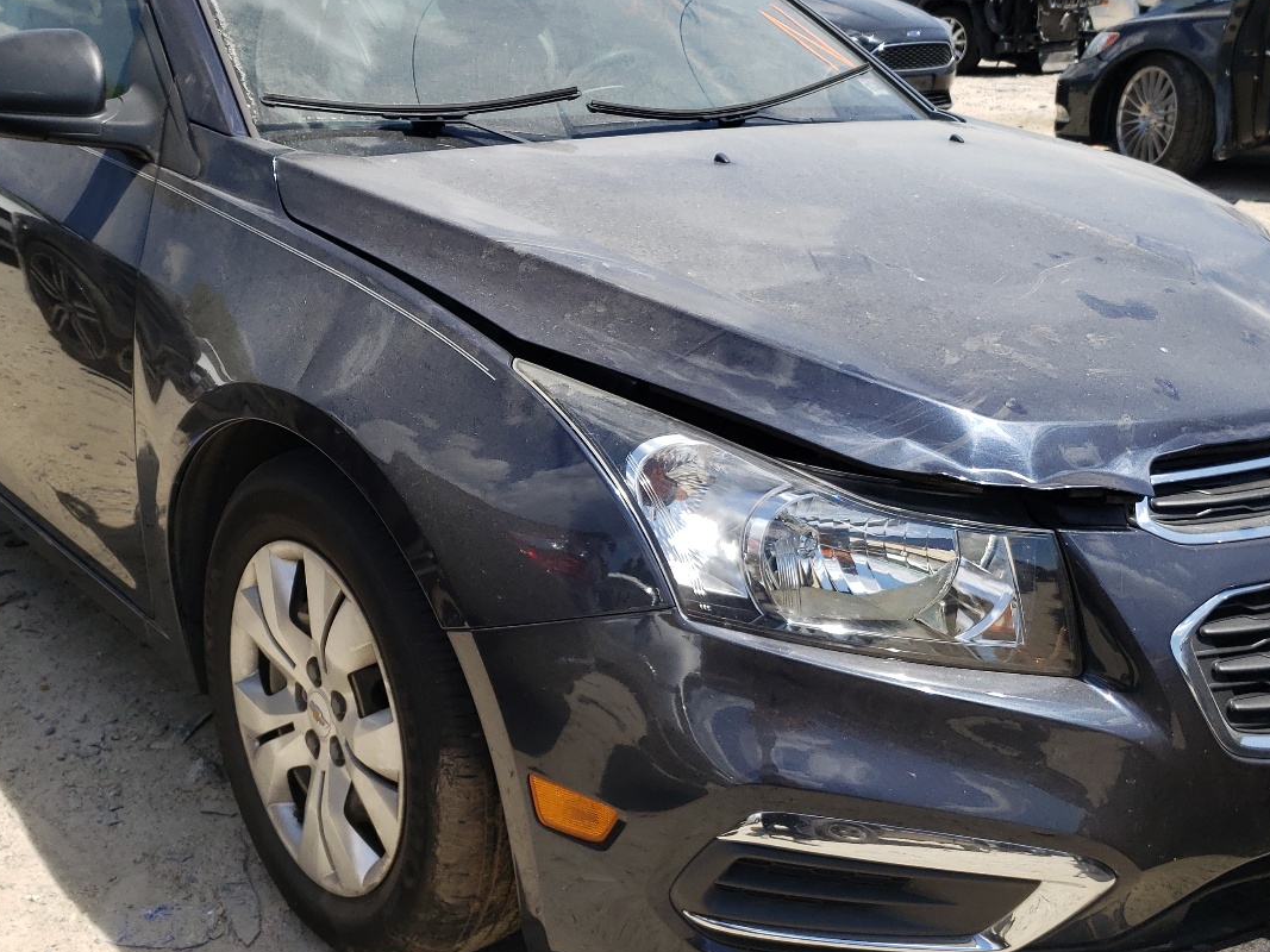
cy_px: 416
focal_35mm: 39
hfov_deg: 47.9
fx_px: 1431
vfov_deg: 36.8
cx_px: 612
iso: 50
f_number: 1.5
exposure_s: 1/2500
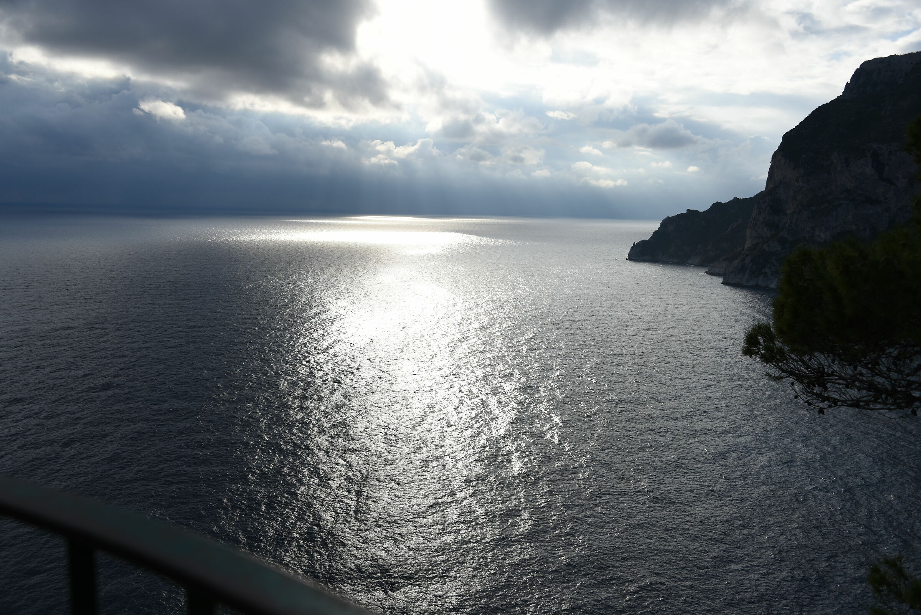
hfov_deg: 58.7
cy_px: 308
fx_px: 819
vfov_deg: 41.1
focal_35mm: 32
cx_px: 460
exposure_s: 1/1000
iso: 100
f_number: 5
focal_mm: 32
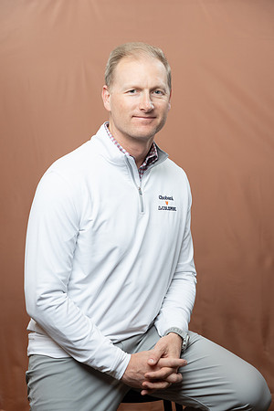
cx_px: 137
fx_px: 753
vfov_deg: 30.5
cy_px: 206
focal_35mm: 66
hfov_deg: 20.6
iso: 320
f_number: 4
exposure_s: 1/160
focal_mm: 66
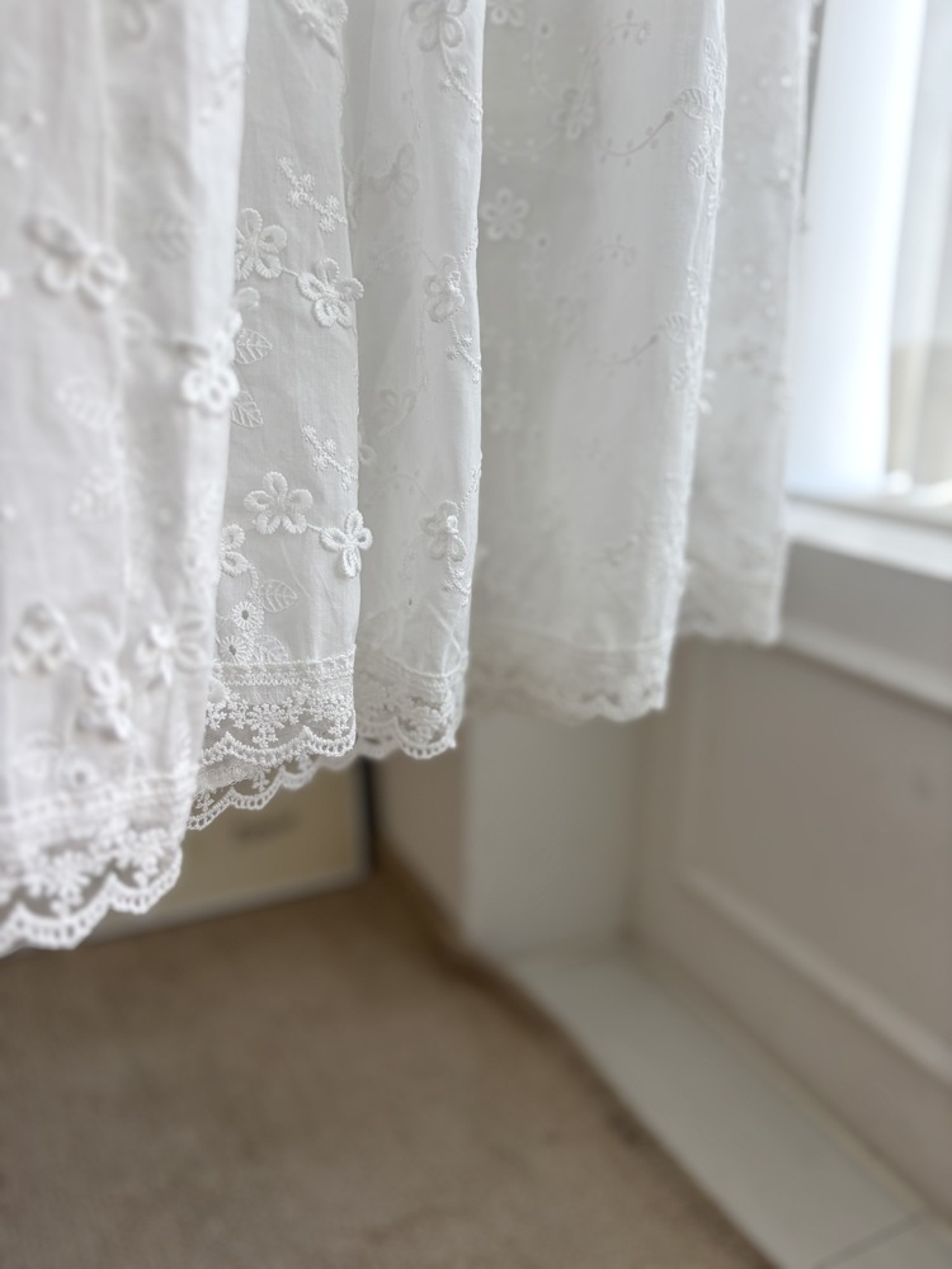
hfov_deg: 53.1
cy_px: 634
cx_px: 476
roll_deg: -1.6
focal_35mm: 26
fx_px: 953
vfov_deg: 67.3
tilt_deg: -16.4
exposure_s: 1/120
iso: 80
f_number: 1.6
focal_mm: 5.96
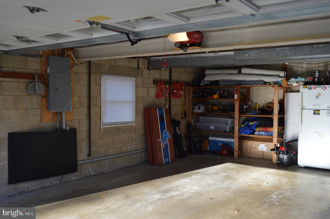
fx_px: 330
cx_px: 165
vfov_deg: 36.8
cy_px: 110
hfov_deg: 53.2
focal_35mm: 36
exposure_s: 1/100
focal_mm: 24
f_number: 5
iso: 200
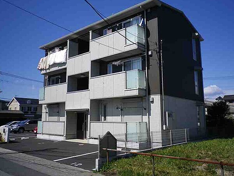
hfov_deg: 59.9
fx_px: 203
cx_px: 112
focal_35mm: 30
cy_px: 85
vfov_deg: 46.8
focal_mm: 5.05
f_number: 3.5
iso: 100
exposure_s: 1/1250
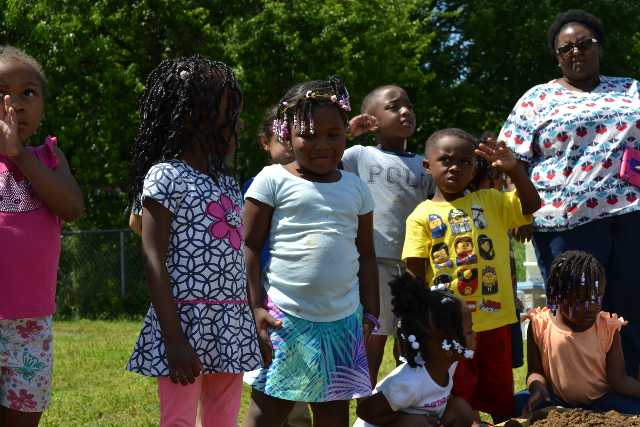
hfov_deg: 38.9
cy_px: 212
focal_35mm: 51
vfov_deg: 26.5
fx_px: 907
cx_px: 318
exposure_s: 1/320
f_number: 6.3
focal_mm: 30
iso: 100
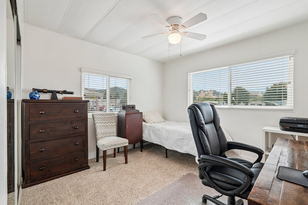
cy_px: 102
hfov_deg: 95.0
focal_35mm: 16
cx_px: 154
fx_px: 141
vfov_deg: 72.0
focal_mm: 16.5
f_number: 9
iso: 400
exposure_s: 1/40
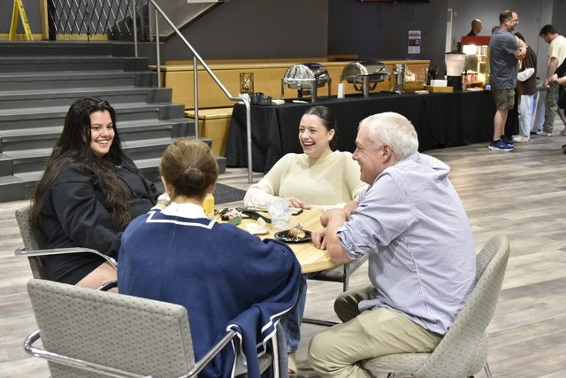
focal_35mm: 44
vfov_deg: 30.5
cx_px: 283
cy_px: 189
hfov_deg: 44.5
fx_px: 692
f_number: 5.6
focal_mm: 44
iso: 4000
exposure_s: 1/50
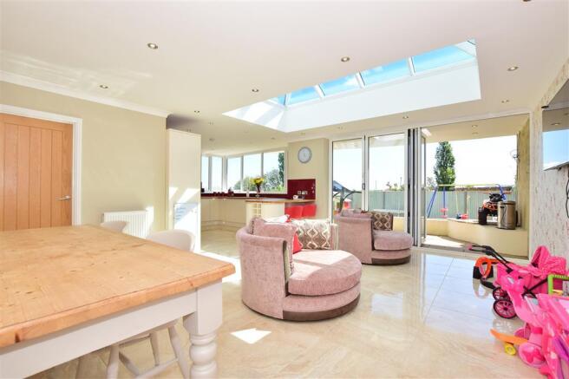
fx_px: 237
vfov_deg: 77.3
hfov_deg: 100.4
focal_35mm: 15
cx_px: 284
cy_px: 190
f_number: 13
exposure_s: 1/200
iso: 400
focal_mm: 10
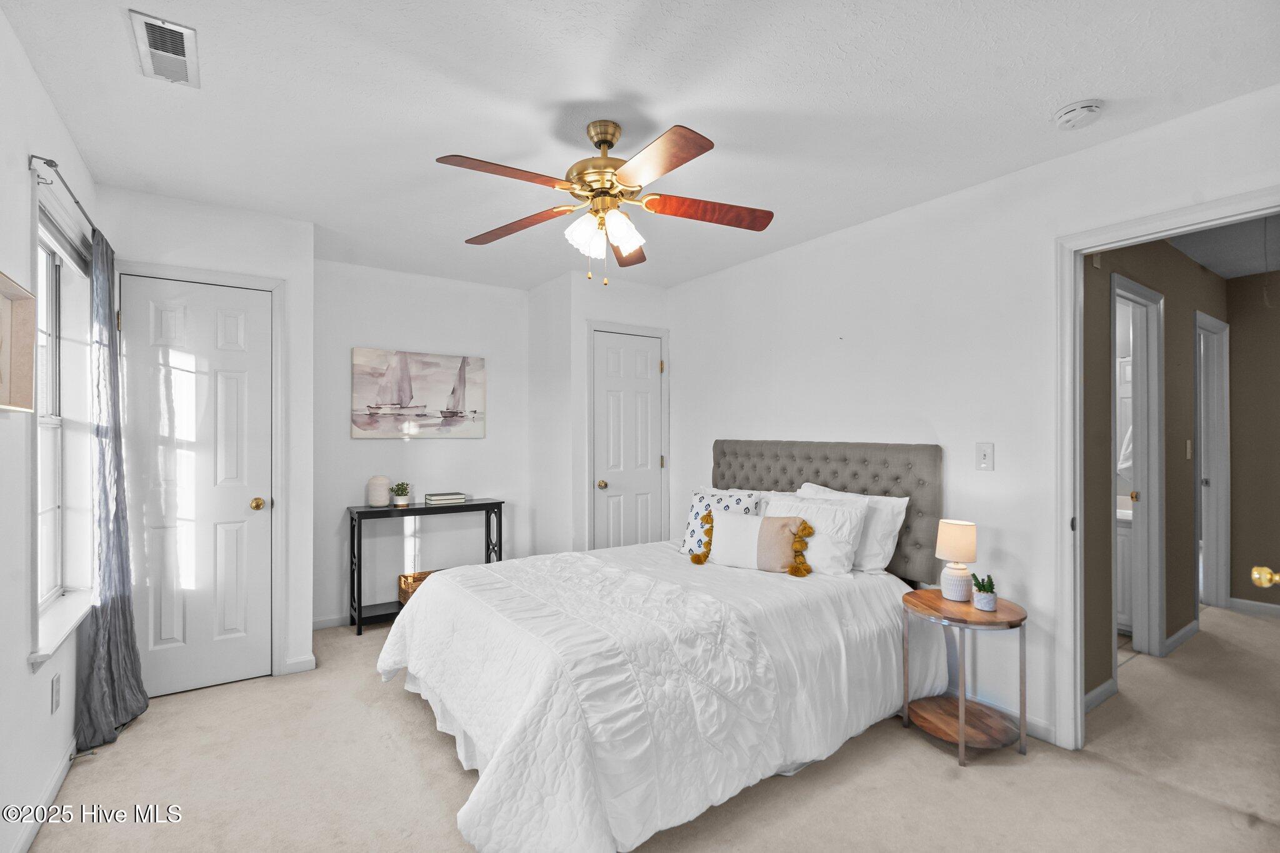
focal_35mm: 16
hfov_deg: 96.7
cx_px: 640
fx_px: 569
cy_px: 426
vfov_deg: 73.7
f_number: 7.1
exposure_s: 1/25
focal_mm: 16
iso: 3200
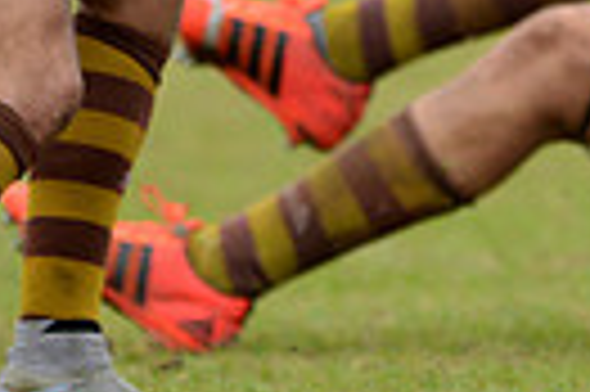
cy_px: -367
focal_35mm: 1865
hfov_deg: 1.1
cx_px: 775
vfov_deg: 0.7
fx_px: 30527
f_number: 4
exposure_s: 1/1000
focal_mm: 420
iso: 800
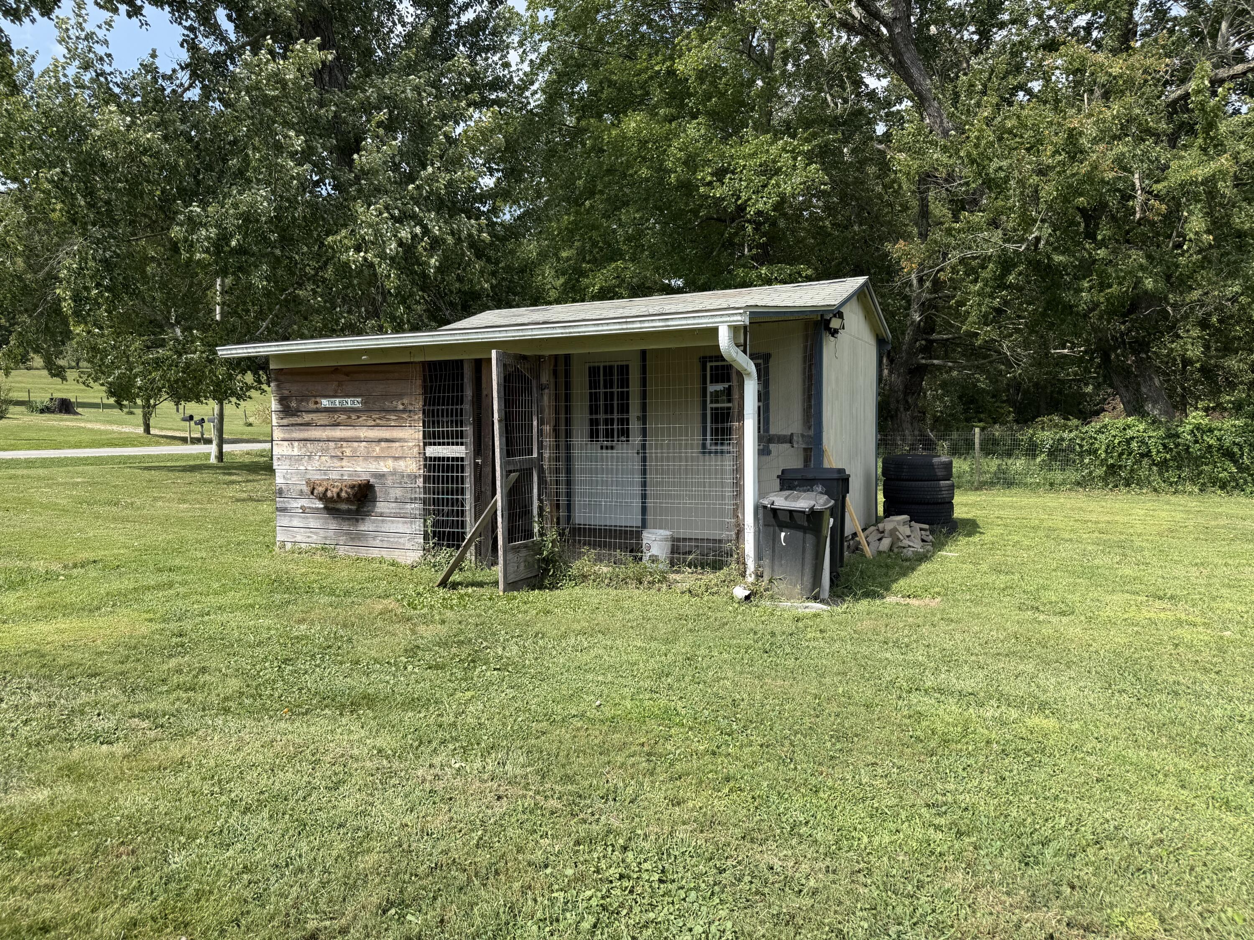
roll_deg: +0.1
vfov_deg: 56.8
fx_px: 869
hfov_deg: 71.6
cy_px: 470
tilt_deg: -1.0
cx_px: 627
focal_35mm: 24
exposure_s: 1/2445
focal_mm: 6.76
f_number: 1.78
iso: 80
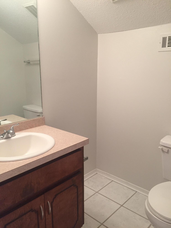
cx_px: 86
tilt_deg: -12.5
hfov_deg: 48.2
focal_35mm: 29
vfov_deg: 61.7
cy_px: 114
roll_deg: -0.1
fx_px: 191
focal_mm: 4.15
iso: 125
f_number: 2.2
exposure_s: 1/30
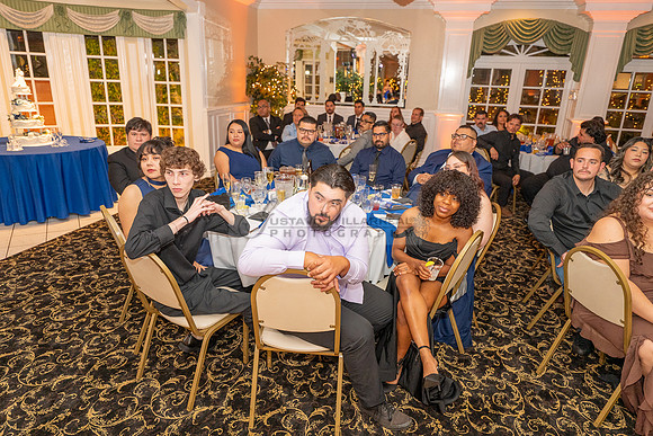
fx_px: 435
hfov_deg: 73.7
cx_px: 326
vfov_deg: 53.2
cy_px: 218
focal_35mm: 24
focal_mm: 24
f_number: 2.8
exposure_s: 1/200
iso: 2000
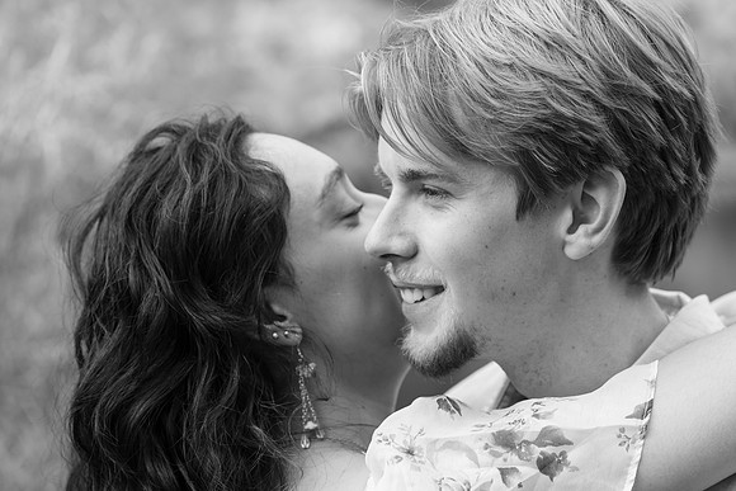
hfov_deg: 23.9
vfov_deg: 16.1
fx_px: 1738
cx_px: 368
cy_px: 246
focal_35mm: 85
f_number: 4.5
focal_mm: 85
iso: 800
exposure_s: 1/250
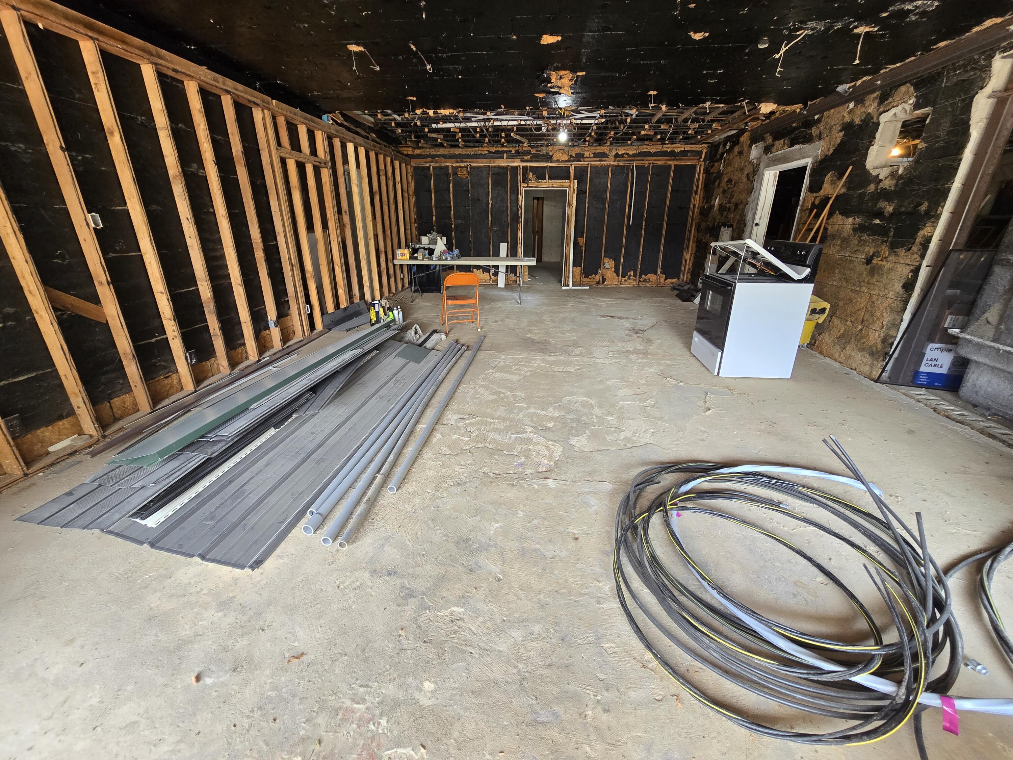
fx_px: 380
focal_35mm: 13
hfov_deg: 106.2
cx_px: 506
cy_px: 380
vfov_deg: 89.9
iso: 160
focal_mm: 2.2
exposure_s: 1/60
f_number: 2.2
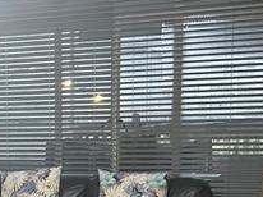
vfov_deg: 14.2
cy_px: 234
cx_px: -55
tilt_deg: -9.6
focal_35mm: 101
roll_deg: +2.4
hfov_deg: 18.4
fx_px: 766
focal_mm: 5.7
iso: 400
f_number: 1.5
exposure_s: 1/33
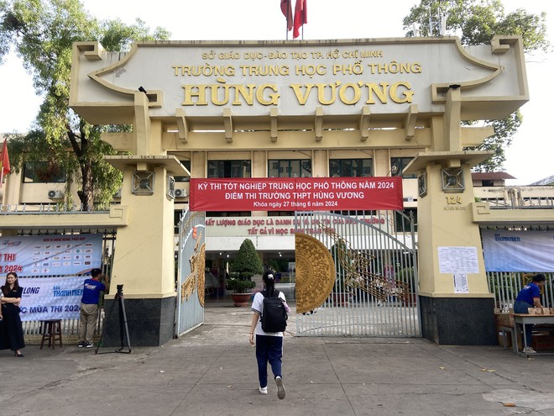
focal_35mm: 26
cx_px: 277
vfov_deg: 53.1
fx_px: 416
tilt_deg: +9.5
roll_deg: -0.2
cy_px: 208
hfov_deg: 67.3
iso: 32
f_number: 1.8
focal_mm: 4.25
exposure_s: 1/248
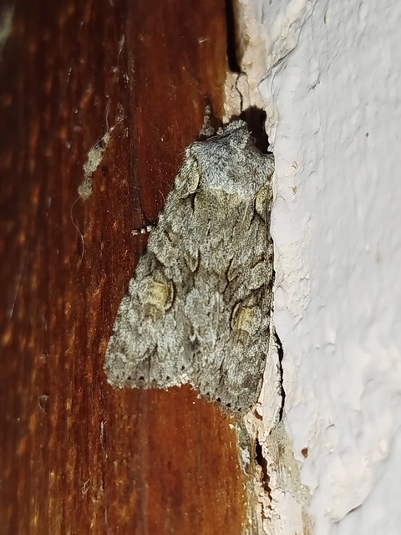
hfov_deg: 17.2
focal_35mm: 86
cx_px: 200
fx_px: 1328
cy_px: 268
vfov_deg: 22.8
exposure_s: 1/50
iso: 80
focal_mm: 5.31
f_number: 1.7
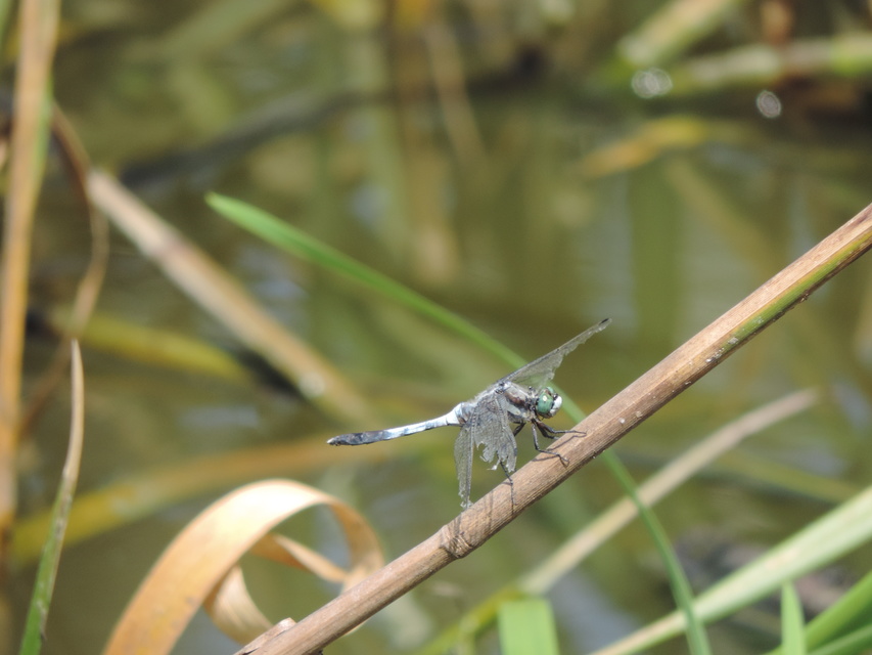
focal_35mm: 900
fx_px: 22675
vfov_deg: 1.7
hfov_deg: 2.2
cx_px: 436
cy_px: 328
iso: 200
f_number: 5.5
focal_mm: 160.5
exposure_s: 1/500
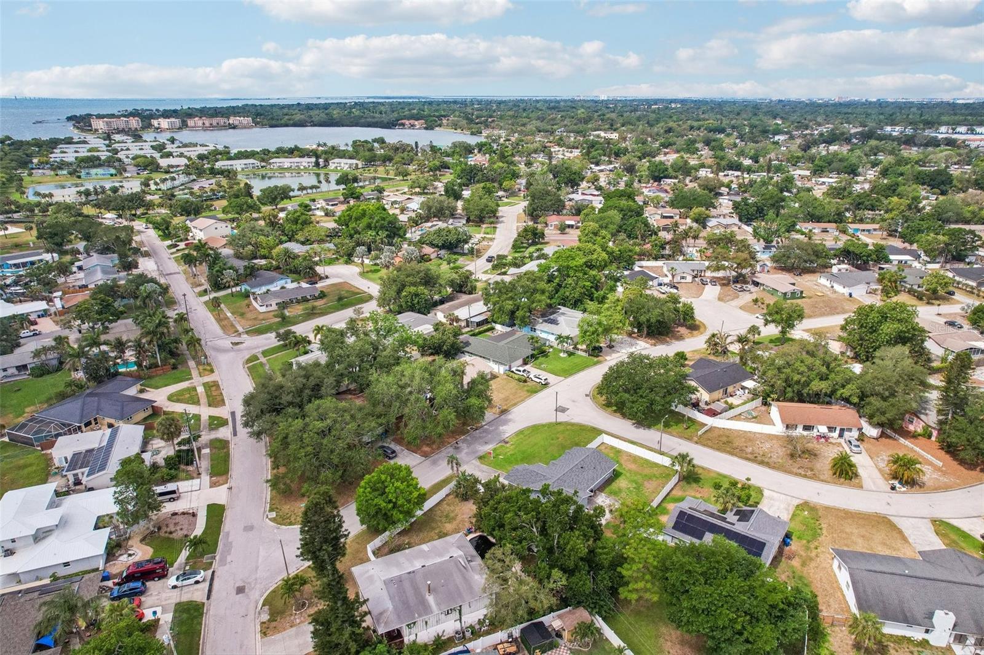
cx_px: 492
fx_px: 601
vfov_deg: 57.2
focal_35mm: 22
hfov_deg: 78.6
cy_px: 328
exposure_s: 1/1600
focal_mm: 8.4
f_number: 2.8
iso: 400
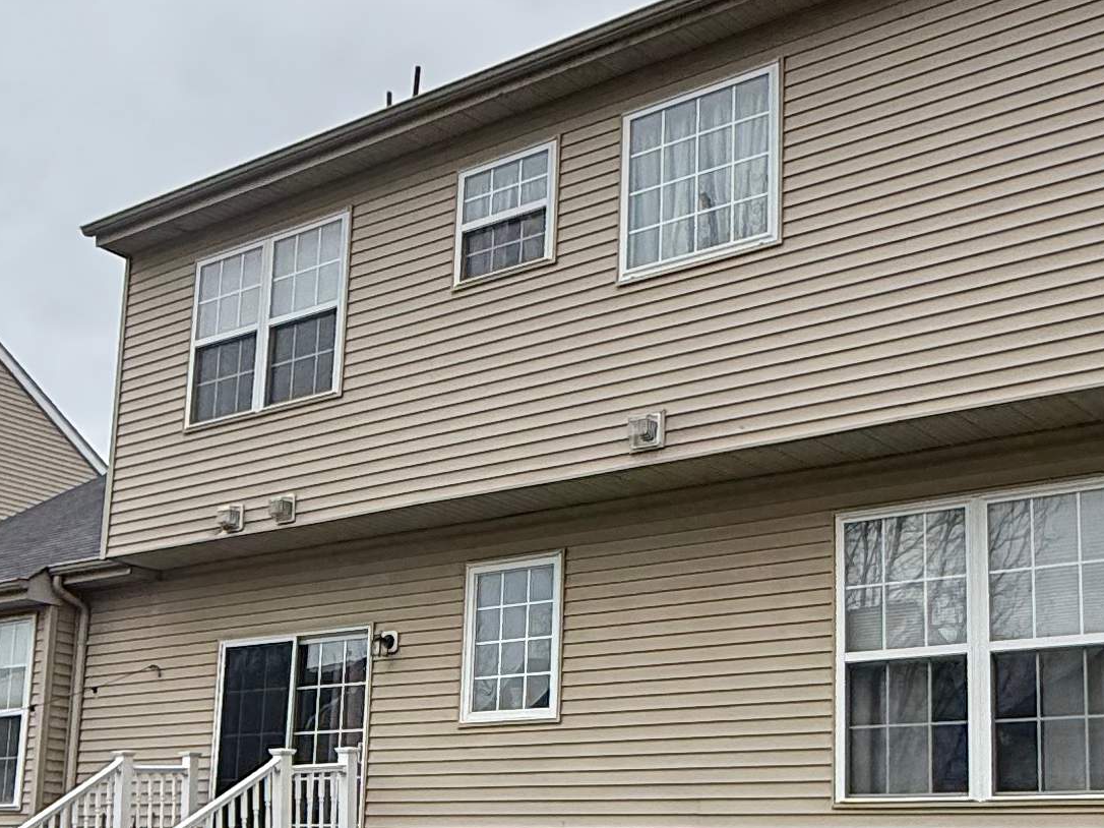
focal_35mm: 52
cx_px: 475
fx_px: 1658
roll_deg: -1.6
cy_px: 647
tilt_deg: +11.9
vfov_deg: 27.5
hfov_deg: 36.8
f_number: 2.2
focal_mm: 2.22
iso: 50
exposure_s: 1/1464
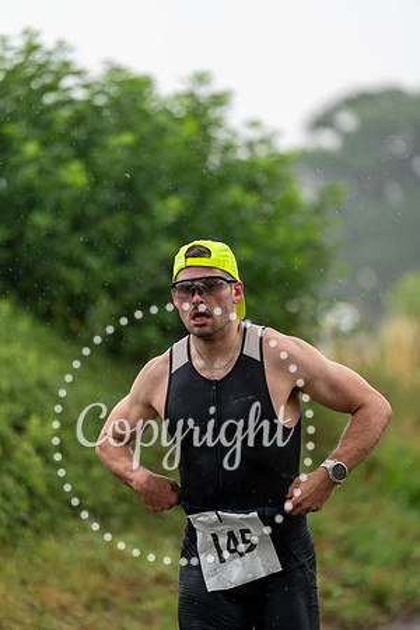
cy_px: 315
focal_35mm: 197
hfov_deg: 7.0
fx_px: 3447
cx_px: 210
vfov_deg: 10.4
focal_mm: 197
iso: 1000
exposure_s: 1/1000
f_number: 3.2
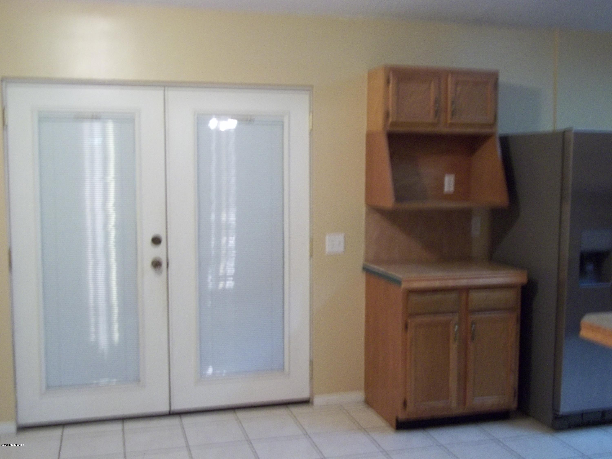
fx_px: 690
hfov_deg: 47.9
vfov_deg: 36.8
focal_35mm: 39
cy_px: 230
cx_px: 306
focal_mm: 7.1
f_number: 3.2
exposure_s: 1/8
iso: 185
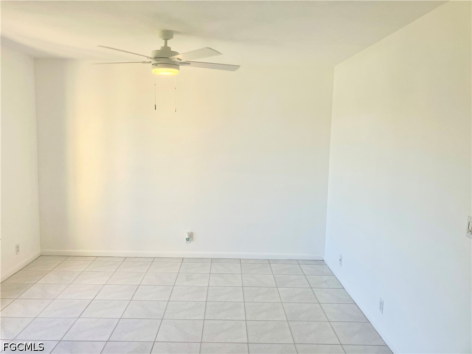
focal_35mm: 28
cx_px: 236
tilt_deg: -6.4
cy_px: 177
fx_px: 382
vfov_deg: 49.7
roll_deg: +0.1
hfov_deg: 63.4
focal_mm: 3.99
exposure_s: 1/120
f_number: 1.8
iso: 32
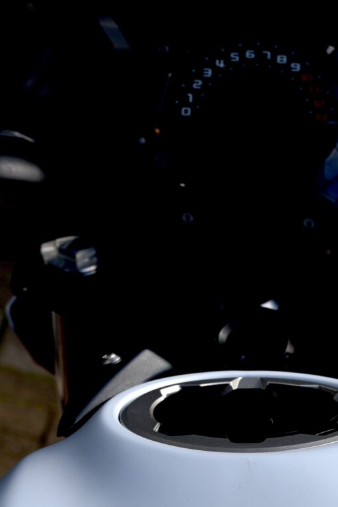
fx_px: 2281
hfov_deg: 8.5
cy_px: 738
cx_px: 265
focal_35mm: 162
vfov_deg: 12.1
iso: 100
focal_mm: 48
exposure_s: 1/250
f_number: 8
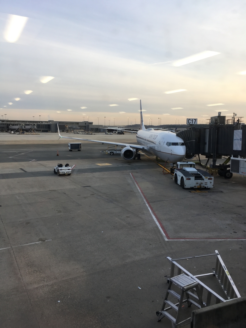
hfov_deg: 48.2
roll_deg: -1.1
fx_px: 275
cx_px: 123
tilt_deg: -7.0
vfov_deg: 61.7
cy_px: 164
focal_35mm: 29
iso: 25
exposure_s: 1/60
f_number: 2.2
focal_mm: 4.15
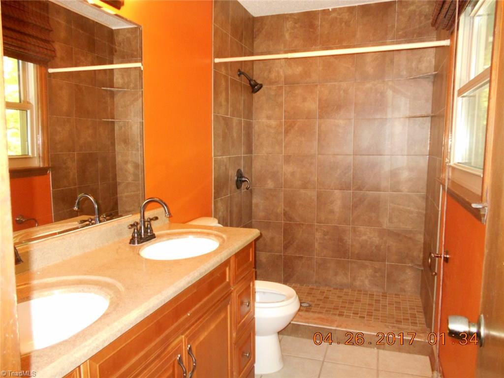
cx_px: 252
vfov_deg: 53.1
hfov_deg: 67.3
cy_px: 189
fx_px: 379
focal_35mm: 26
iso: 500
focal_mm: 4.6
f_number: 3.2
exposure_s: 1/25
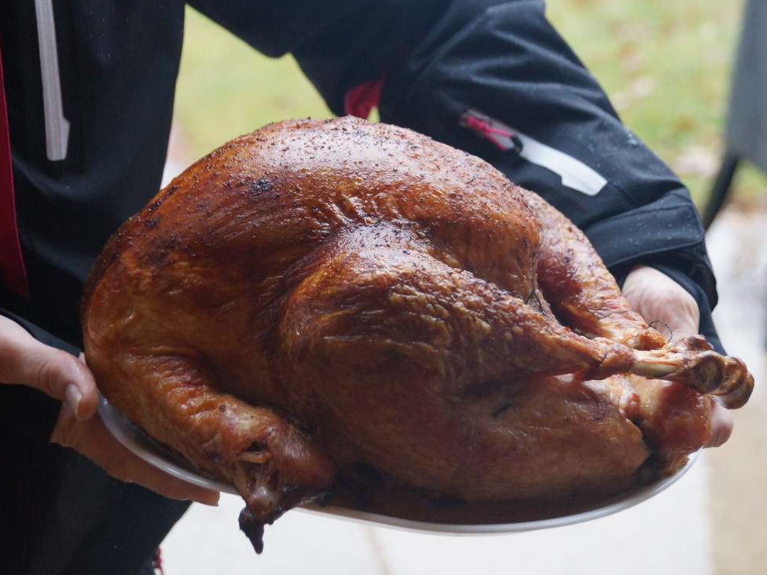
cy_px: 285
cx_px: 402
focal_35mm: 82
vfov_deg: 18.0
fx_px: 1816
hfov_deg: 23.8
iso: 1600
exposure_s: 1/60
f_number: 4.5
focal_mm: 50
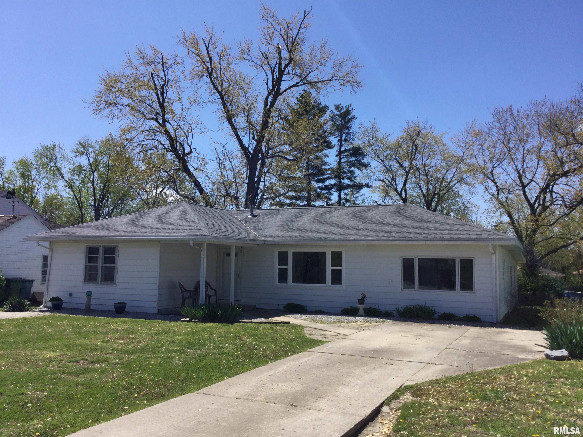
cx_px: 292
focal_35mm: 31
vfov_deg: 45.4
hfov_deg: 58.4
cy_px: 218
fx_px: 522
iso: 25
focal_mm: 3.3
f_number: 2.4
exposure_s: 1/1314
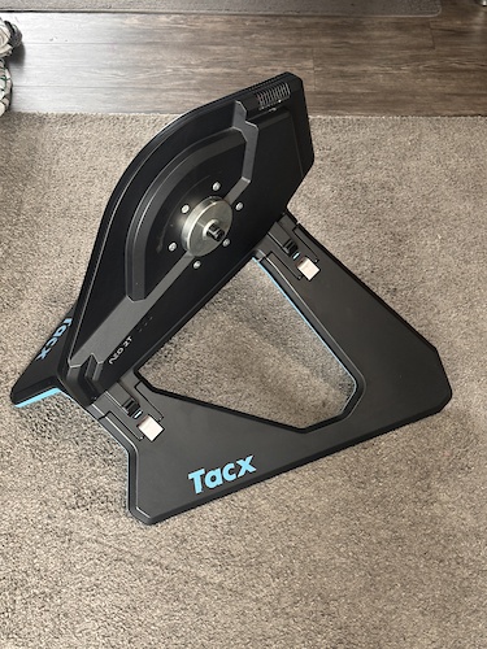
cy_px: 324
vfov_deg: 39.7
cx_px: 244
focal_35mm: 48
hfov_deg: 30.3
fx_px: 900
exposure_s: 1/54
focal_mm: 6.76
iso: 250
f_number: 1.78
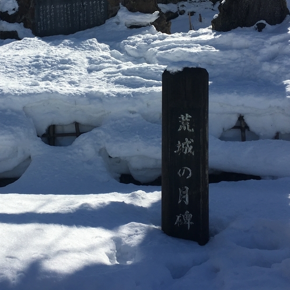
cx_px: 105
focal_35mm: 48
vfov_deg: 34.9
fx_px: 455
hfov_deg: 35.1
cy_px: 87
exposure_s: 1/4274
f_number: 2.2
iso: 25
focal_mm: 4.15
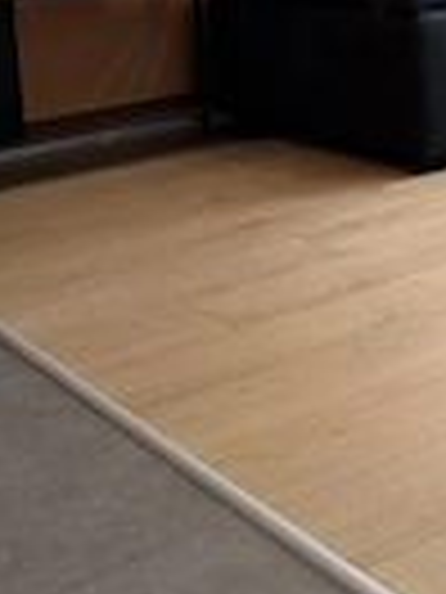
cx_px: 590
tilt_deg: -5.4
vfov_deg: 24.9
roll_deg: +2.4
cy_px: -50
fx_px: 1254
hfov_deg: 18.6
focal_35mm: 73
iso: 200
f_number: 1.78
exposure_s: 1/100
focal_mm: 6.76
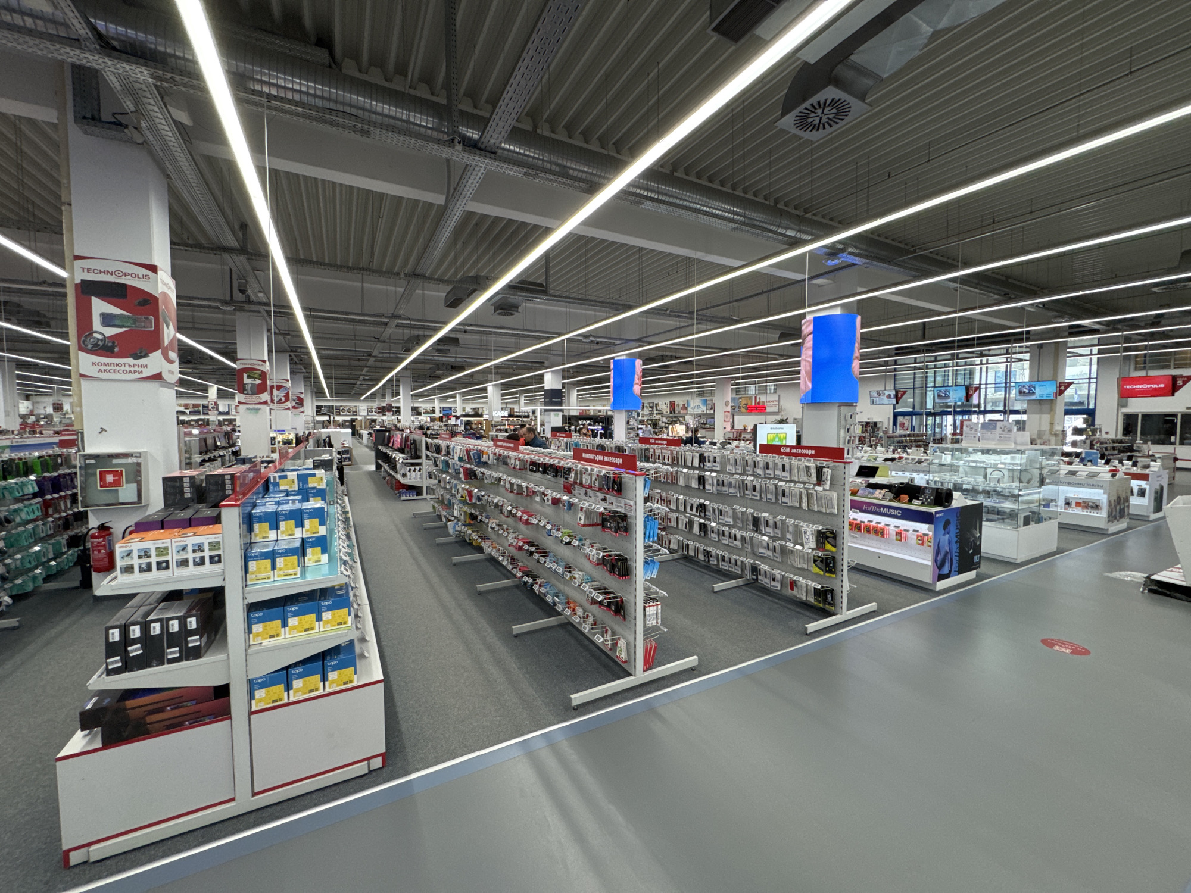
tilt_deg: -3.0
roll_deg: +0.1
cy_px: 446
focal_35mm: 14
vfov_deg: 85.7
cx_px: 596
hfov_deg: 102.1
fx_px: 482
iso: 160
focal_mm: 2.22
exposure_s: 1/99
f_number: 2.2
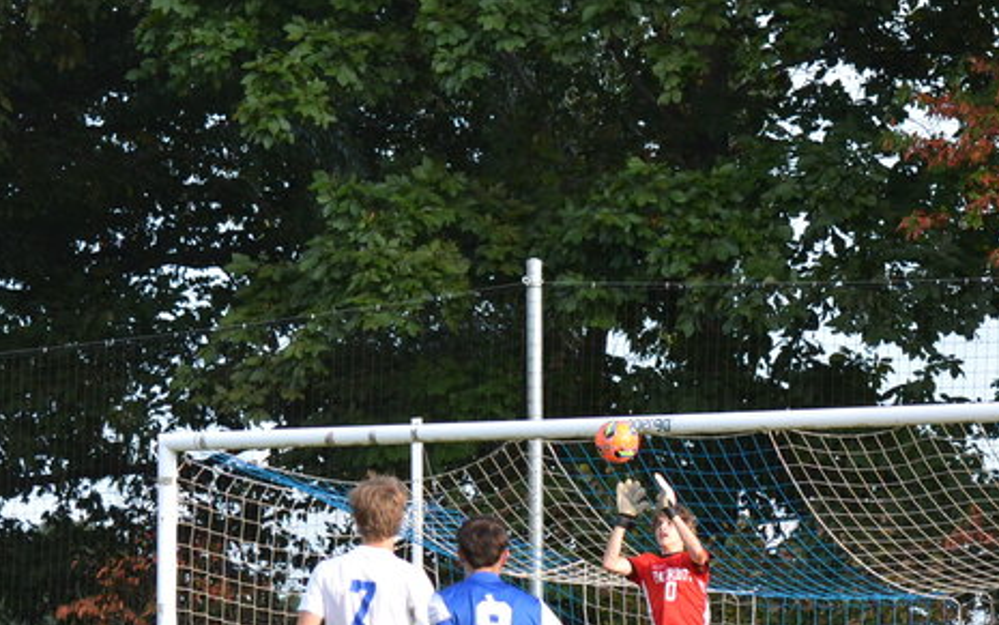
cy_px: 418
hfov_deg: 6.4
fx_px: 8988
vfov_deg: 4.0
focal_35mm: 330
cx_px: 617
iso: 400
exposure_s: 1/800
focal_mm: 98
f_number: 4.5
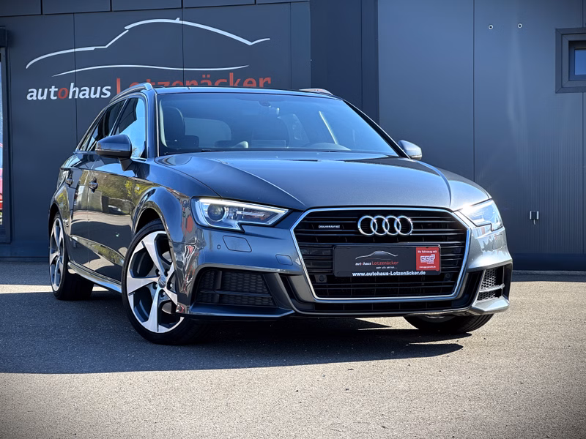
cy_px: 220
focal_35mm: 77
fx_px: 1304
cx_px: 293
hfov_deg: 25.3
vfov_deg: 19.1
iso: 32
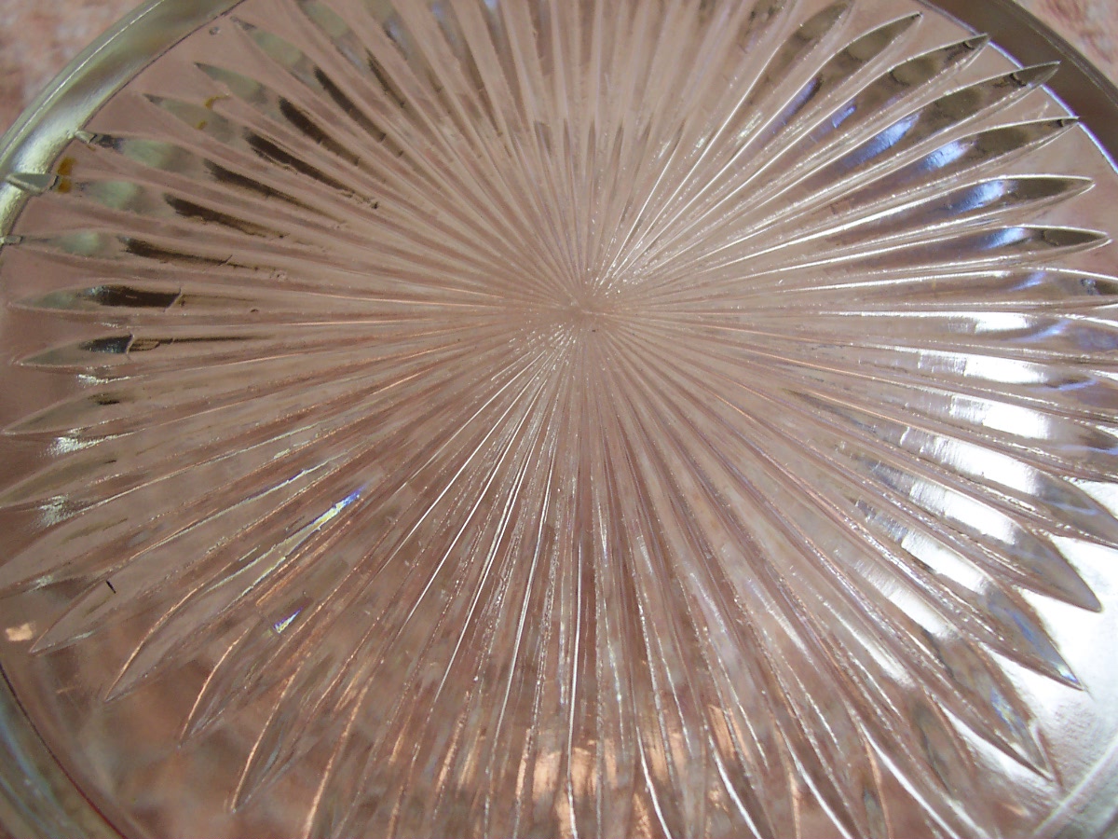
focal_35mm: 37
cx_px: 559
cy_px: 420
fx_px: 1195
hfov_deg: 50.1
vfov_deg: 38.7
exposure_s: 1/60
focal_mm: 5.6
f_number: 2.8
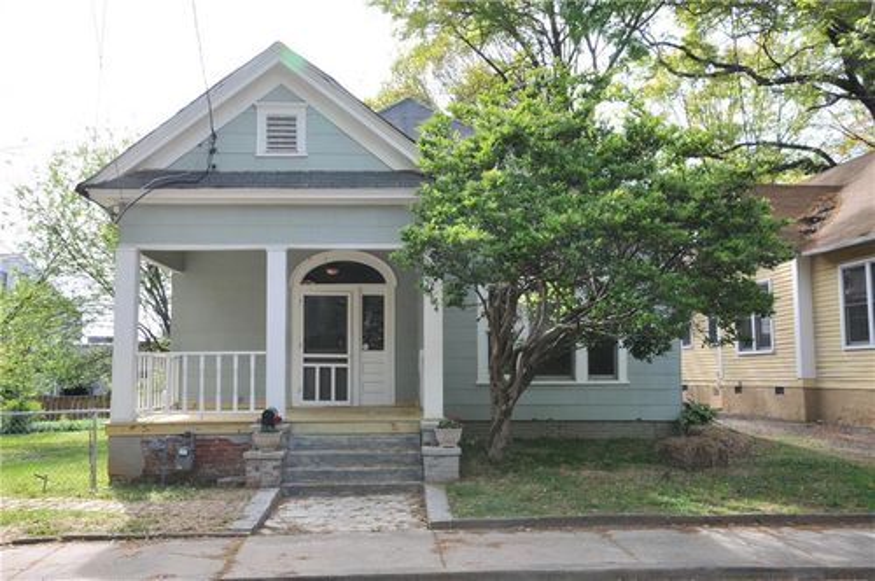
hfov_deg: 57.3
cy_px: 290
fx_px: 801
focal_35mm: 33
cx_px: 438
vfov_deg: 39.9
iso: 400
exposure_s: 1/125
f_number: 9
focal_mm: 22
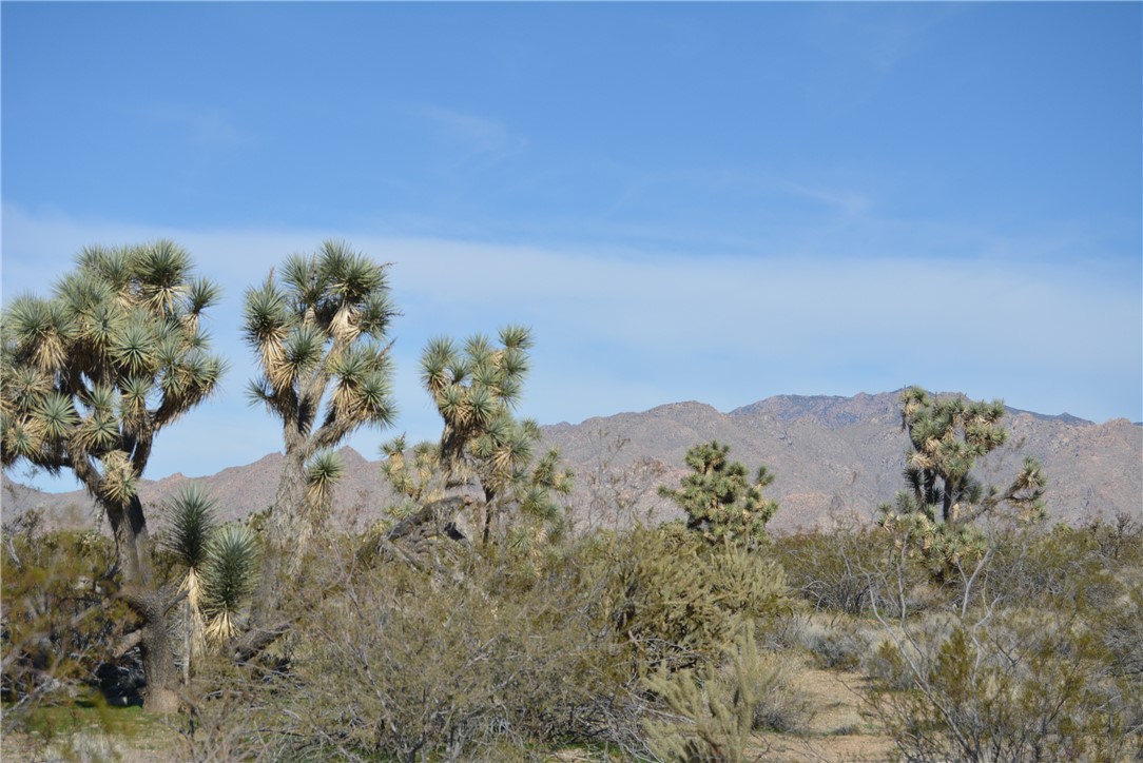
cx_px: 572
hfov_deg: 24.6
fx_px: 2621
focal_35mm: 82
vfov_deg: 16.6
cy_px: 382
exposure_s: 1/2000
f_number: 8
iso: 400
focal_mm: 55
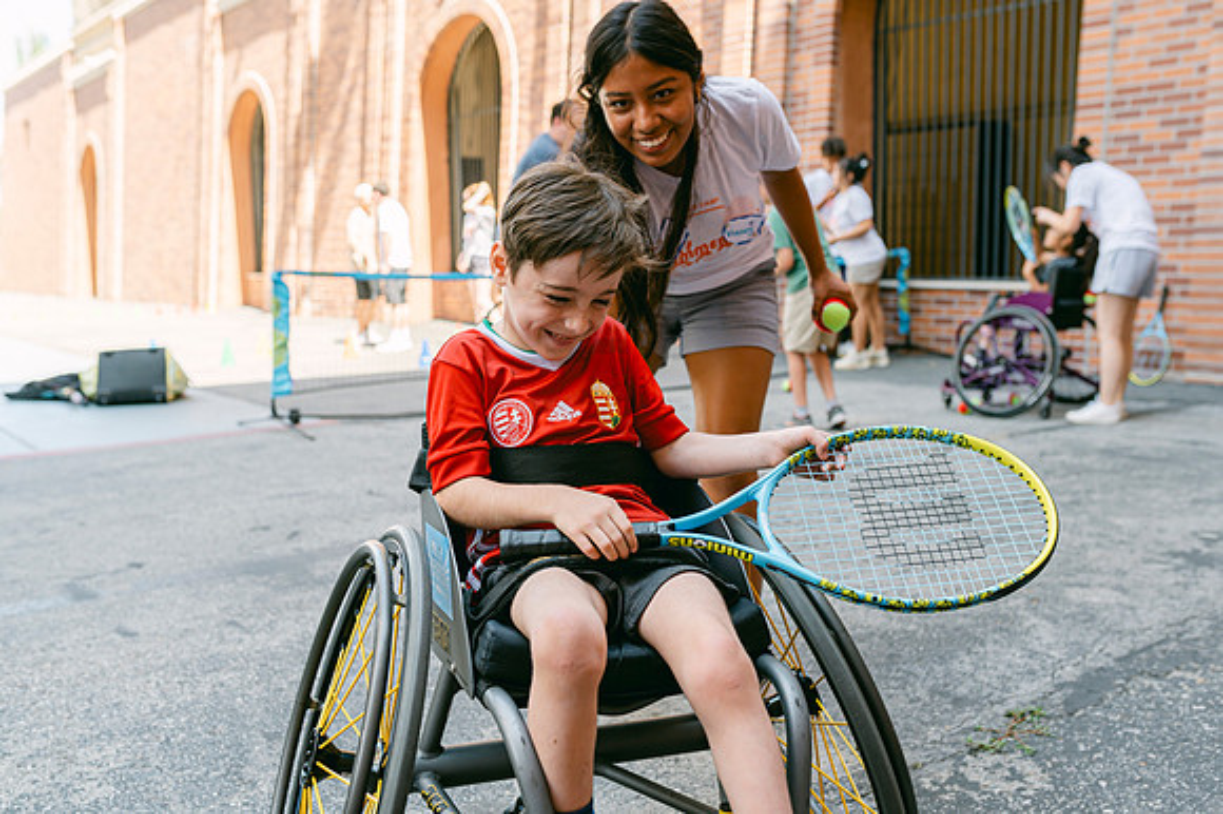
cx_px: 612
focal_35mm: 35
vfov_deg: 37.8
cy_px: 407
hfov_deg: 54.5
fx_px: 1188
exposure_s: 1/320
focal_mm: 35
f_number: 4
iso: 100
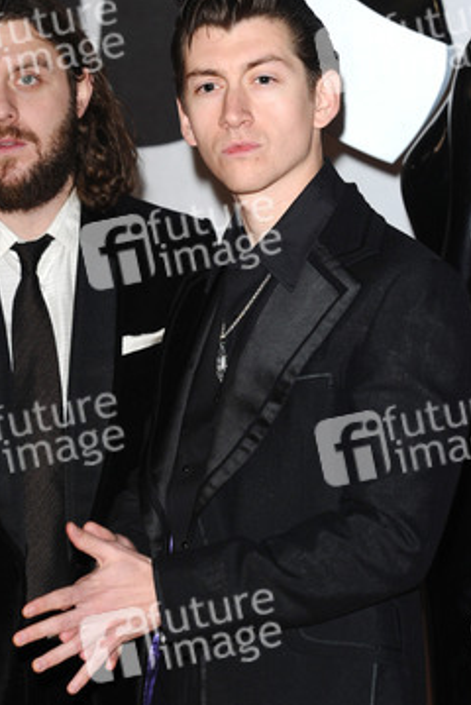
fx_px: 3663
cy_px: 342
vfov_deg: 11.0
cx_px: 238
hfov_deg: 7.4
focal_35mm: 187
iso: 320
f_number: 4.5
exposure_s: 1/250
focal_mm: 112
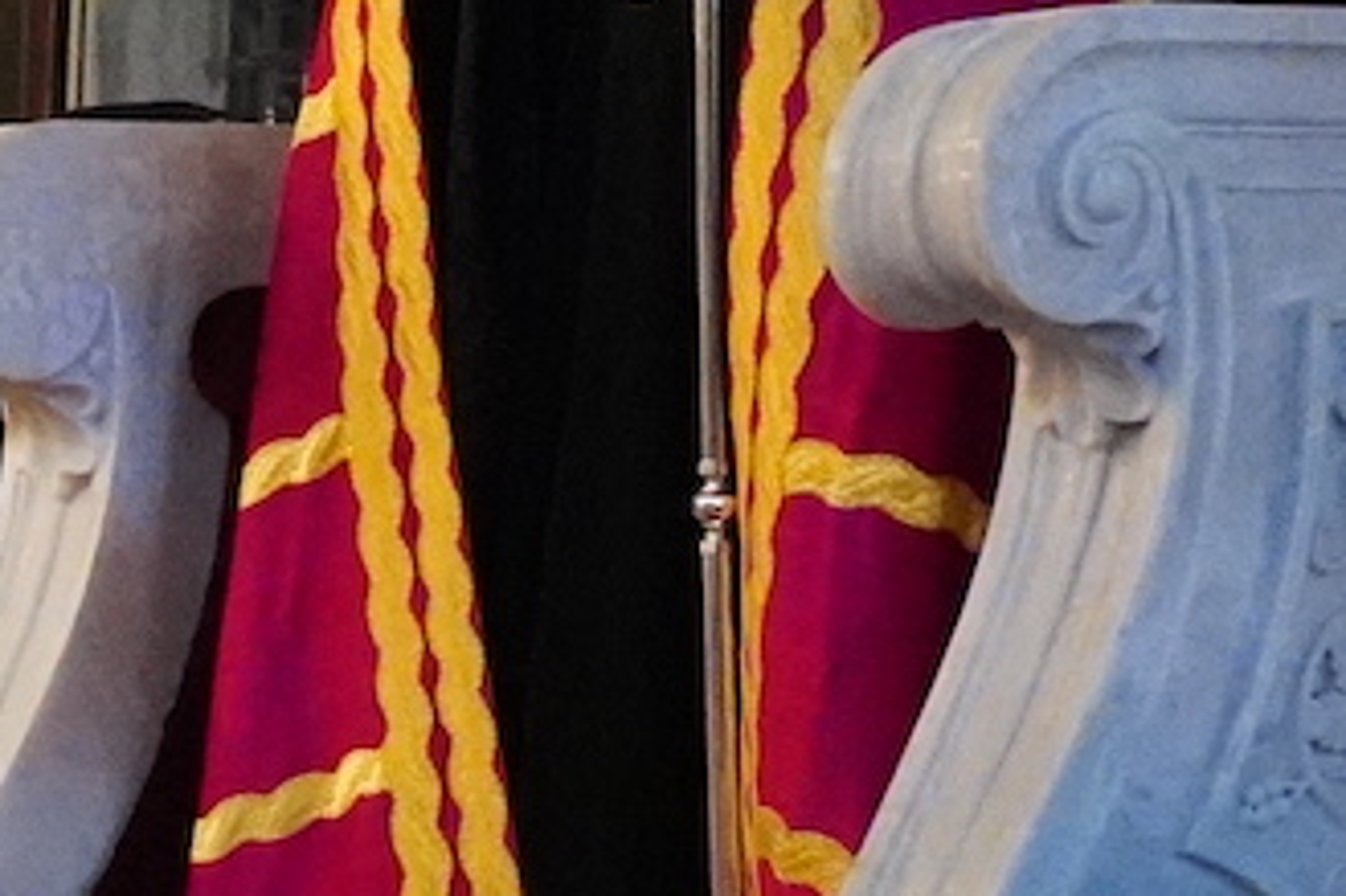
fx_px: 6539
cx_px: -2144
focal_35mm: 175
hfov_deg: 9.9
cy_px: 1444
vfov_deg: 7.7
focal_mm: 30
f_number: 5
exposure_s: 1/640
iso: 25600
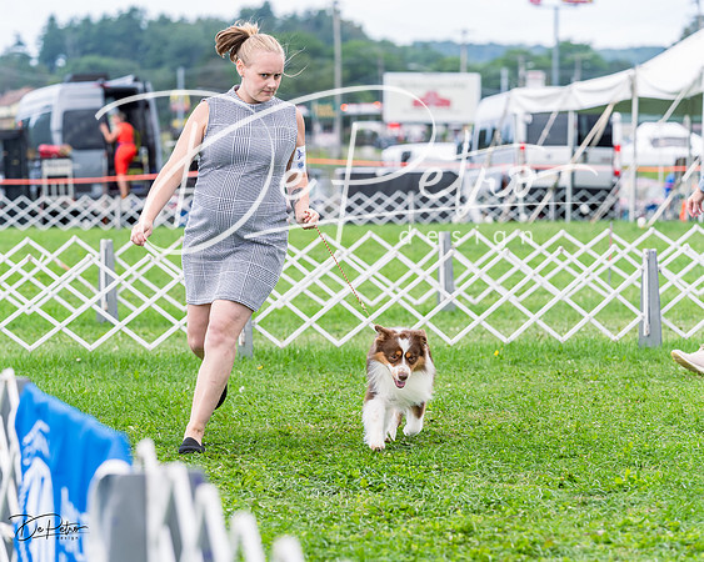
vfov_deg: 10.4
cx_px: 352
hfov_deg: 13.0
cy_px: 281
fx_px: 3096
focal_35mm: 149
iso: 400
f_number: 4.5
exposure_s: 1/640
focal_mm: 132
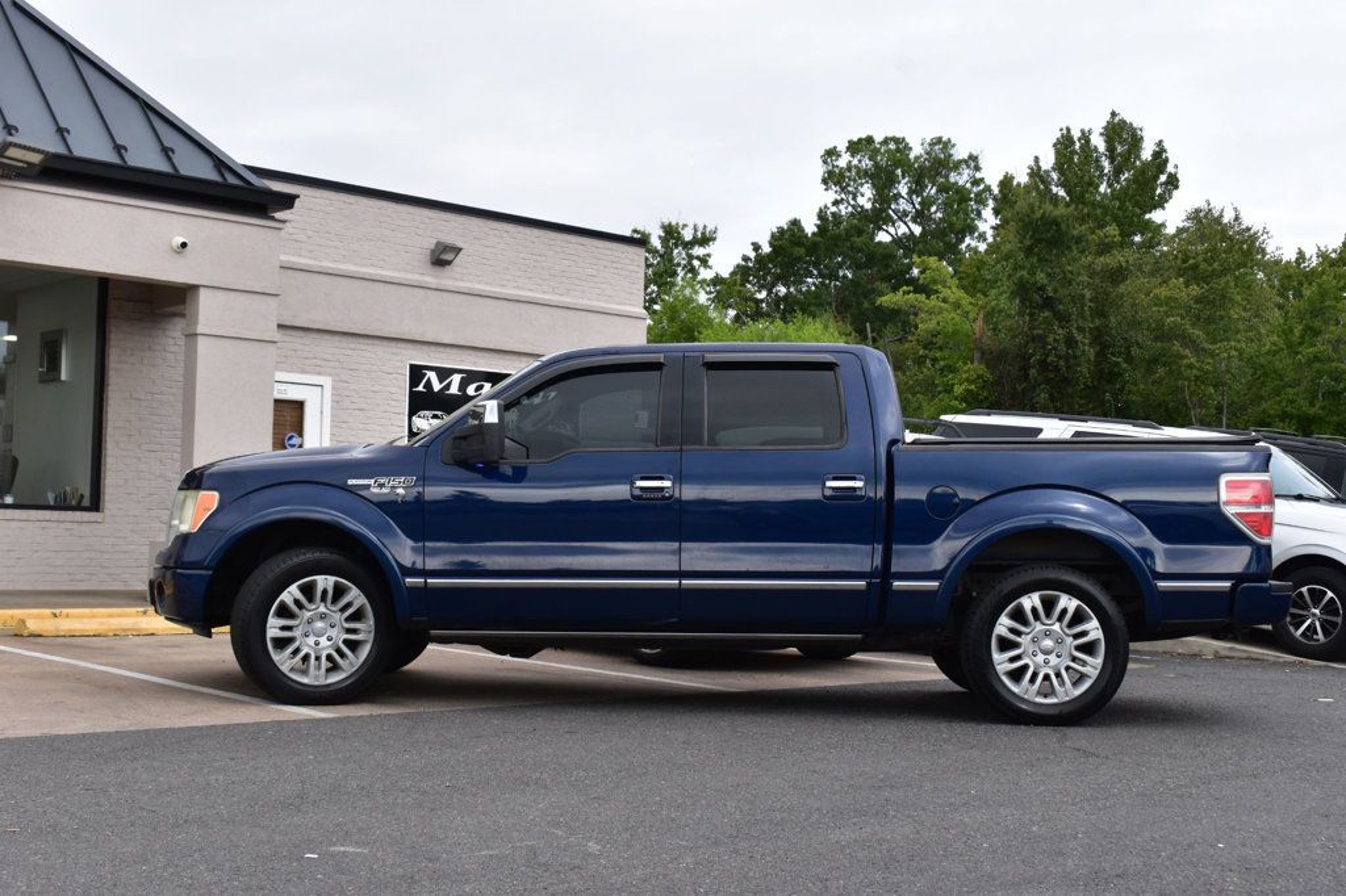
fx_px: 1682
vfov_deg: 29.8
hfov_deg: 43.6
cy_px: 448
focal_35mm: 45
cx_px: 673
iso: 400
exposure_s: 1/250
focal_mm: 30
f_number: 10
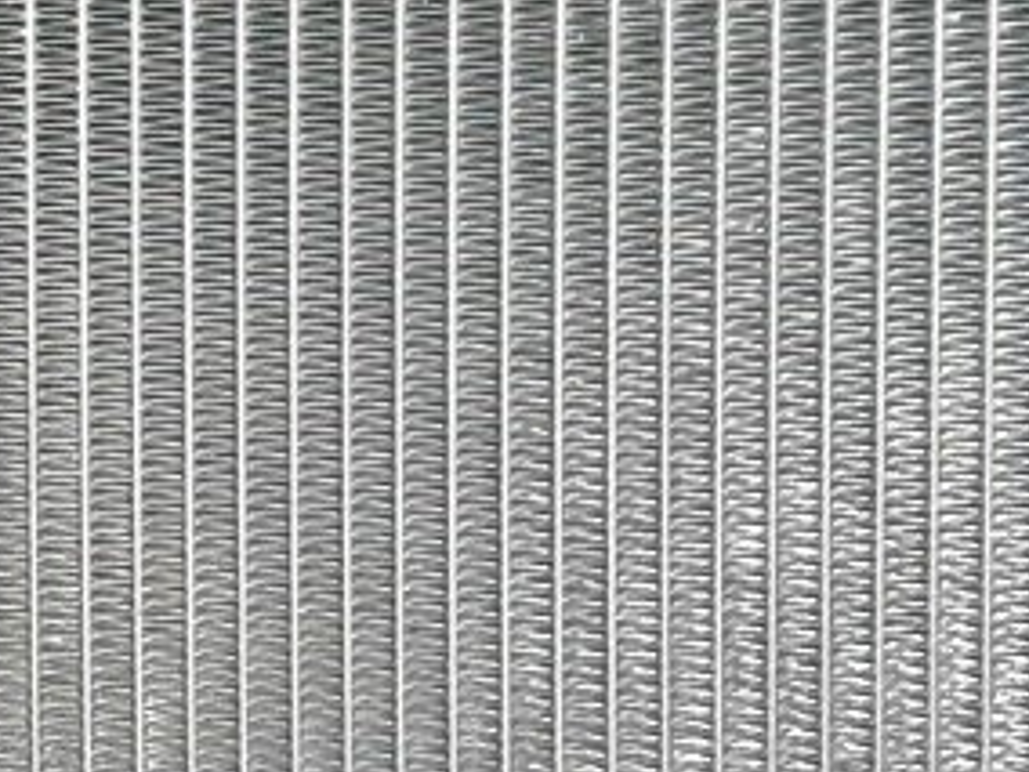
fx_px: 3924
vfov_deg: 11.2
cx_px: -283
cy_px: 304
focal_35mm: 132
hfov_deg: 14.4
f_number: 1.7
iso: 203
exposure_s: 1/33
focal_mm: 3.93
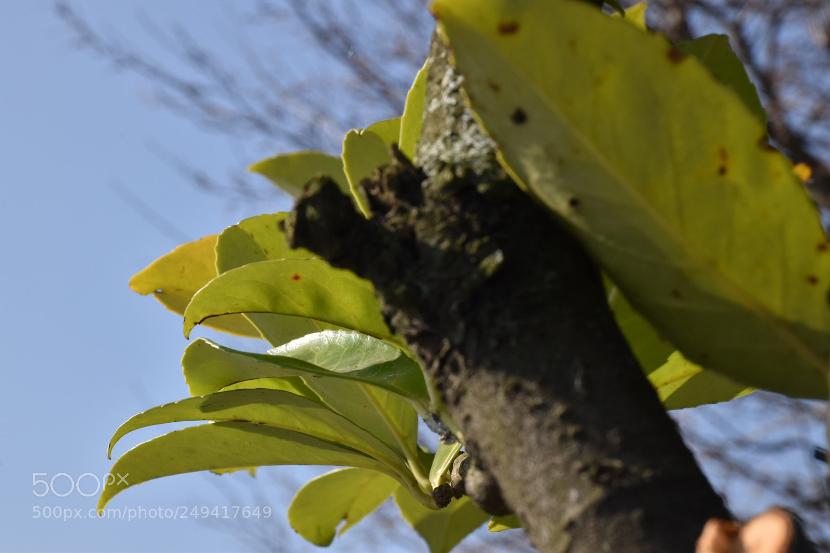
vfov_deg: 12.2
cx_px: 415
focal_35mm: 112
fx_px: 2594
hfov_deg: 18.2
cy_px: 276
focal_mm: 75
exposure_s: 1/200
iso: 320
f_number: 18
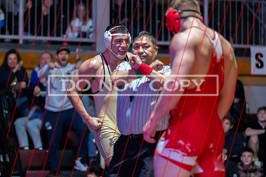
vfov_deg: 7.8
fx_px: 1298
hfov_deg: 11.7
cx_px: 95
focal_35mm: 176
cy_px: 111
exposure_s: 1/640
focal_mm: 135
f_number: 2.8
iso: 16000
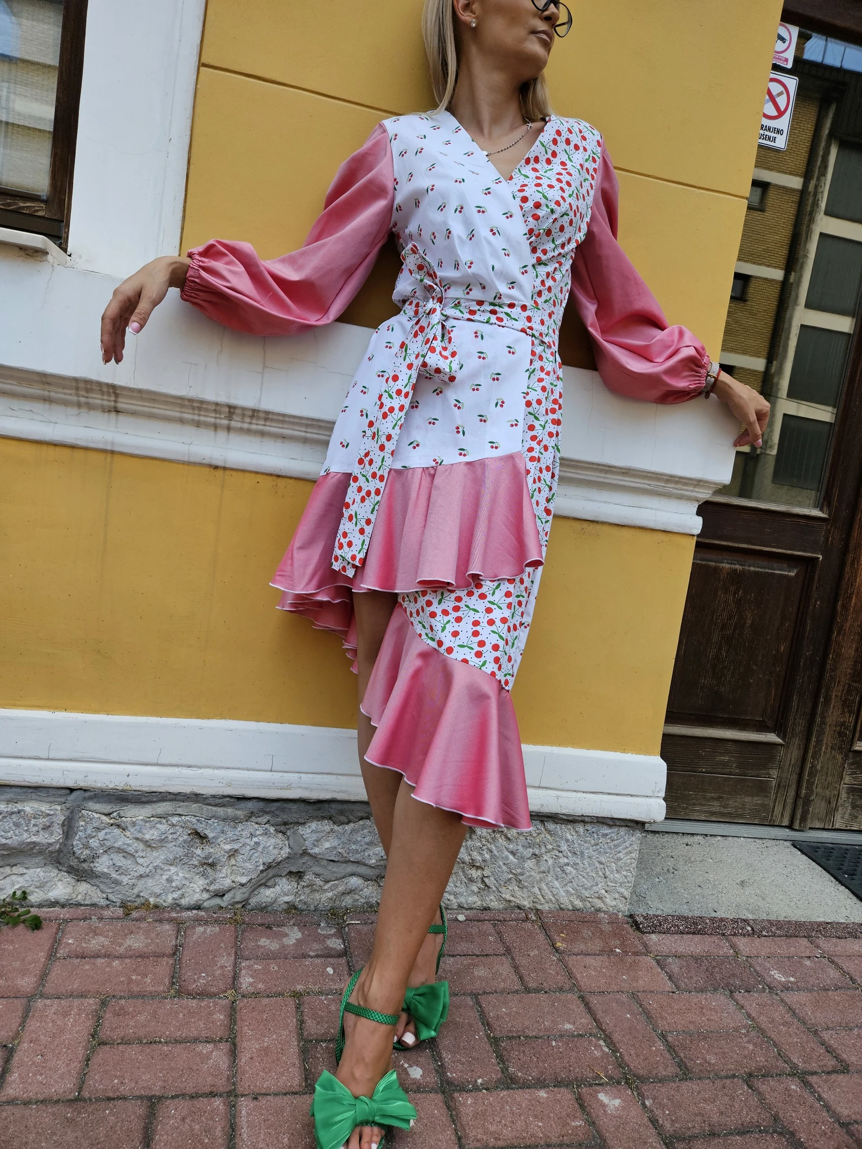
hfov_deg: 58.9
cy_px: 574
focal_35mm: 23
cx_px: 431
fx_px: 764
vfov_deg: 73.9
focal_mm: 5.4
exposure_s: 1/100
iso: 100
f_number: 1.8
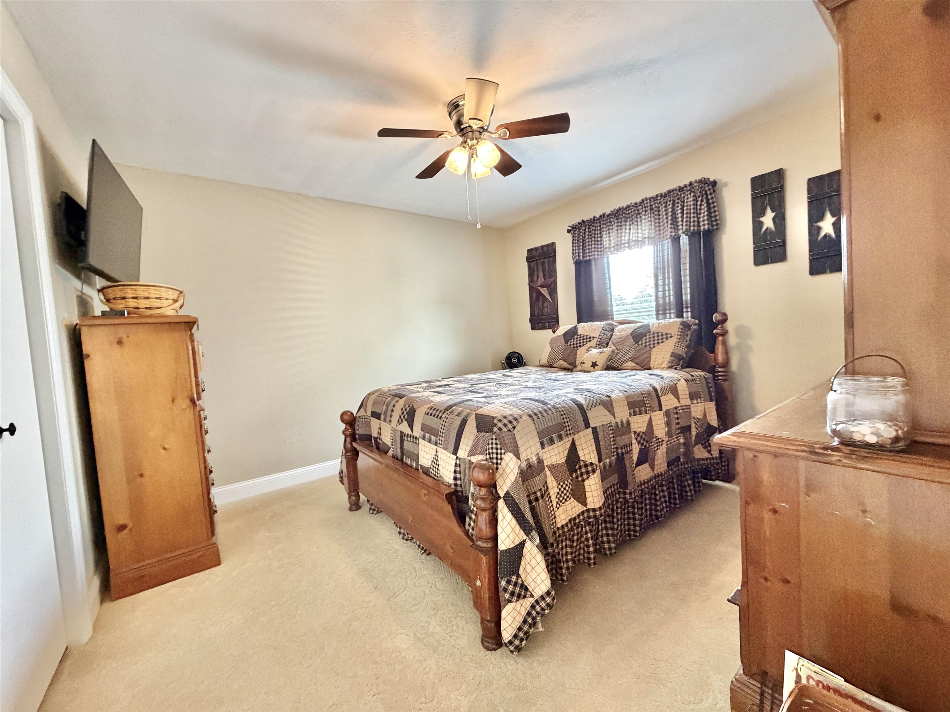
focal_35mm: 14
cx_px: 475
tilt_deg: -1.5
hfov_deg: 102.1
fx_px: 384
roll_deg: +3.8
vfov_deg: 85.7
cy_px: 356
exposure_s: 1/60
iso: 500
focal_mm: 2.22
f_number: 2.2
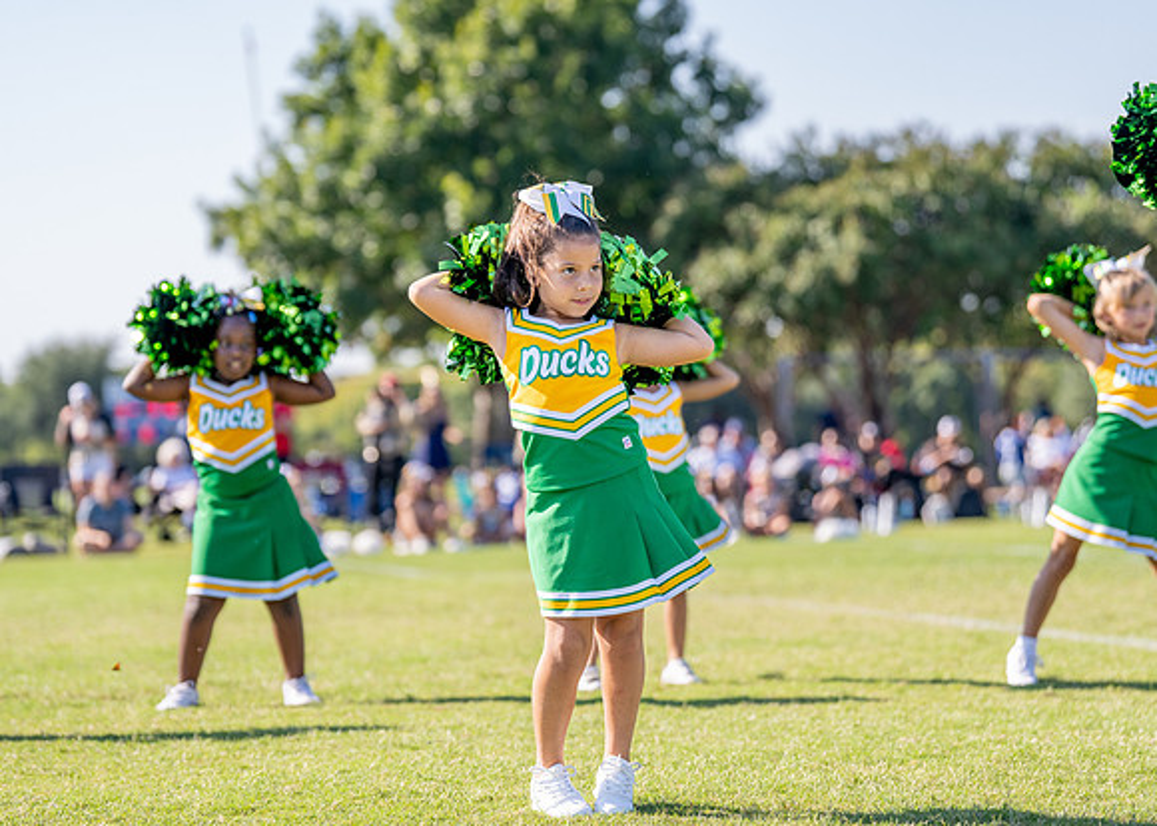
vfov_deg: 11.9
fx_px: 3948
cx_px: 601
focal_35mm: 120
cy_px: 397
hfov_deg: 16.7
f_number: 2.8
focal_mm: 106
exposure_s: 1/2000
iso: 250
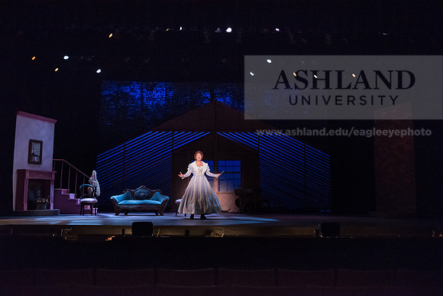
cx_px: 222
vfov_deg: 36.9
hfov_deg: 53.1
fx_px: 443
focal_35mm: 36
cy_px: 148
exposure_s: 1/125
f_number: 2.8
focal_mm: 36
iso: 4000
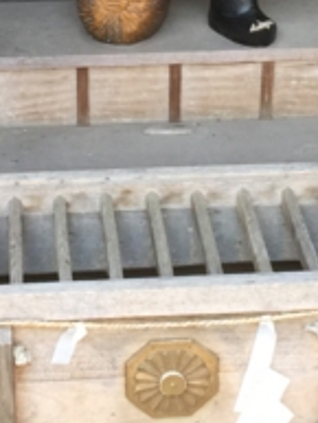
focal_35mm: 120
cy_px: 35
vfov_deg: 16.2
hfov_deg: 12.4
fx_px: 1468
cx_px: 138
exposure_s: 1/40
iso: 32
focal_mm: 4.15
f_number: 2.2
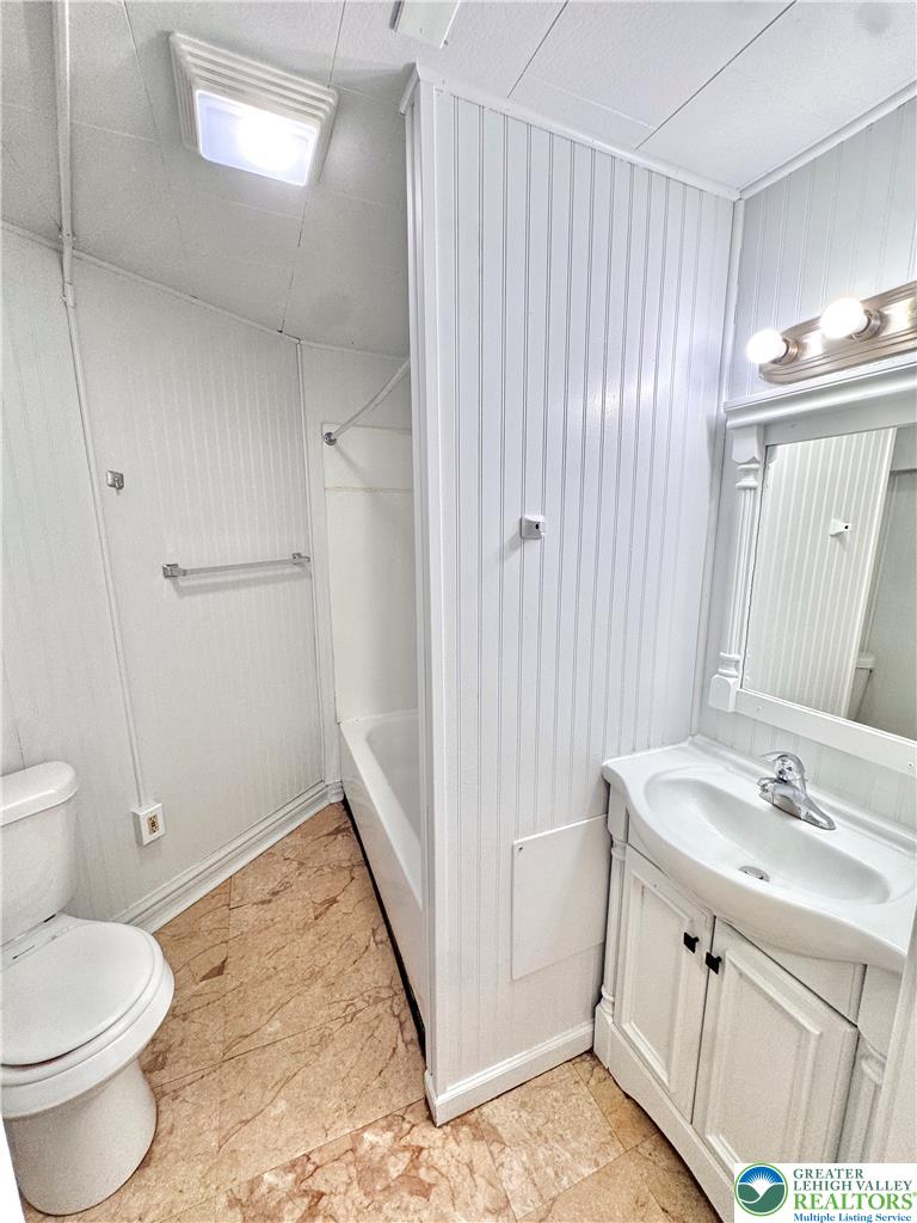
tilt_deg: -9.9
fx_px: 494
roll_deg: +0.4
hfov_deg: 85.7
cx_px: 458
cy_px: 612
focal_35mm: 14
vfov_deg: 102.1
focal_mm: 2.22
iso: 100
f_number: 2.2
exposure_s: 1/120
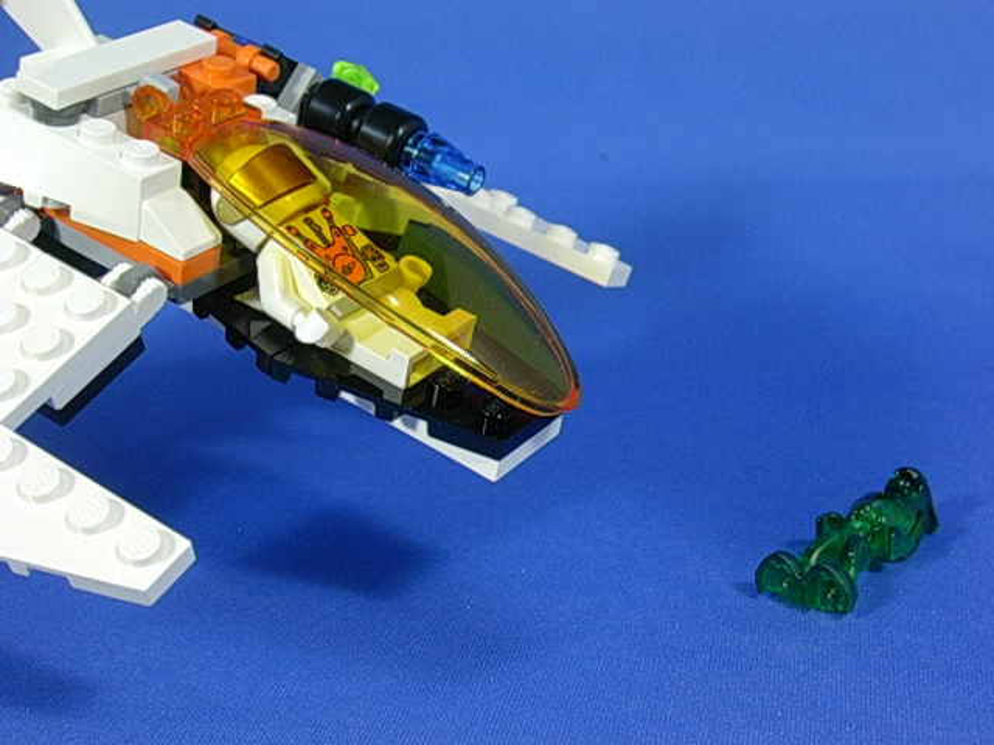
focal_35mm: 60
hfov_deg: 32.2
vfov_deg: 24.4
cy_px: 372
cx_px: 497
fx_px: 1723
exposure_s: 1/9.2
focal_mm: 9
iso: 70
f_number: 3.4
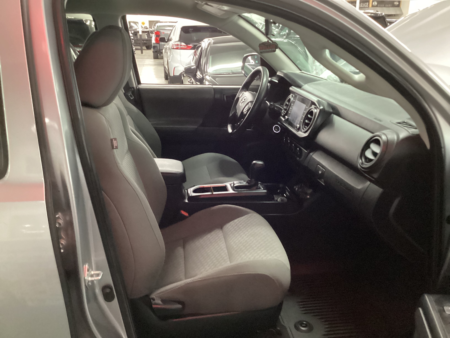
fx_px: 403
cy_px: 169
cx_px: 225
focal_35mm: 31
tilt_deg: -21.0
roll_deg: +0.4
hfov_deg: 58.4
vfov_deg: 45.4
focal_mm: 3.3
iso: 640
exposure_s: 1/25
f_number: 2.4
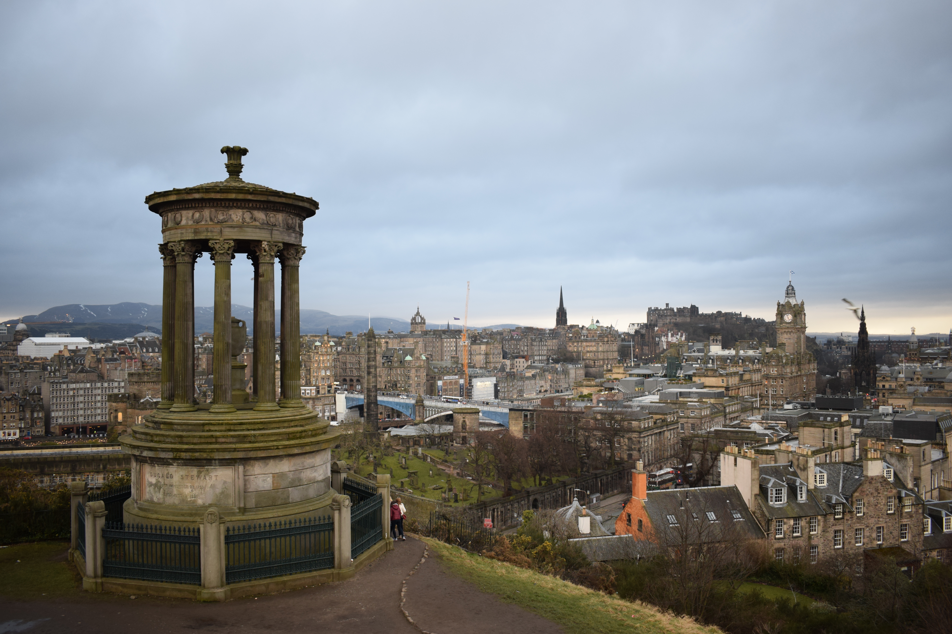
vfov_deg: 41.7
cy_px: 317
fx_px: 833
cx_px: 476
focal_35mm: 32
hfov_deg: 59.5
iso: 450
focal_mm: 21
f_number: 4
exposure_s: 1/60
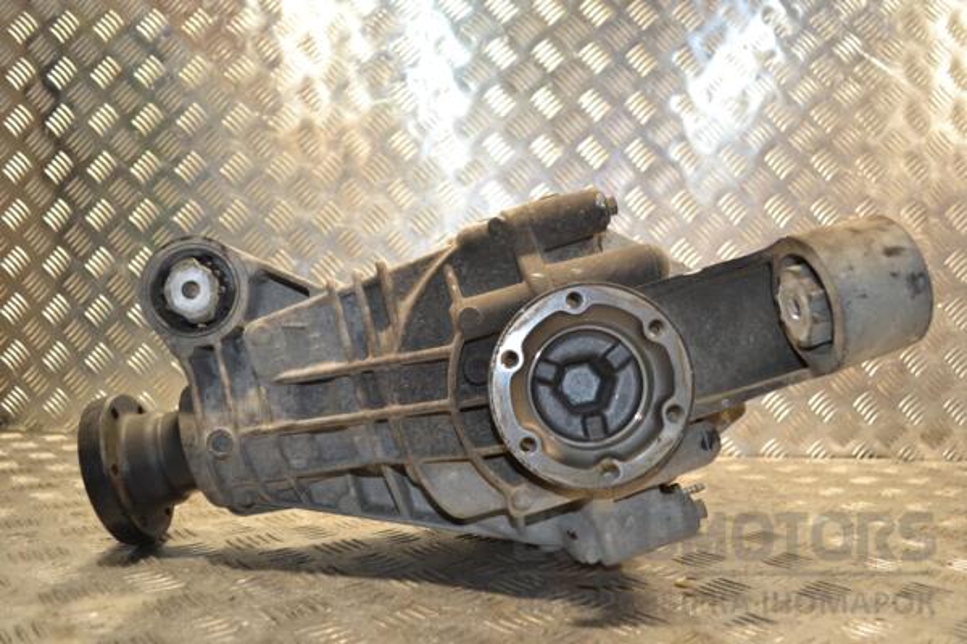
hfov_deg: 67.4
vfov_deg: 47.9
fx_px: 725
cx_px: 484
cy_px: 322
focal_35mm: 27
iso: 320
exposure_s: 1/60
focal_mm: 18
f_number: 3.5
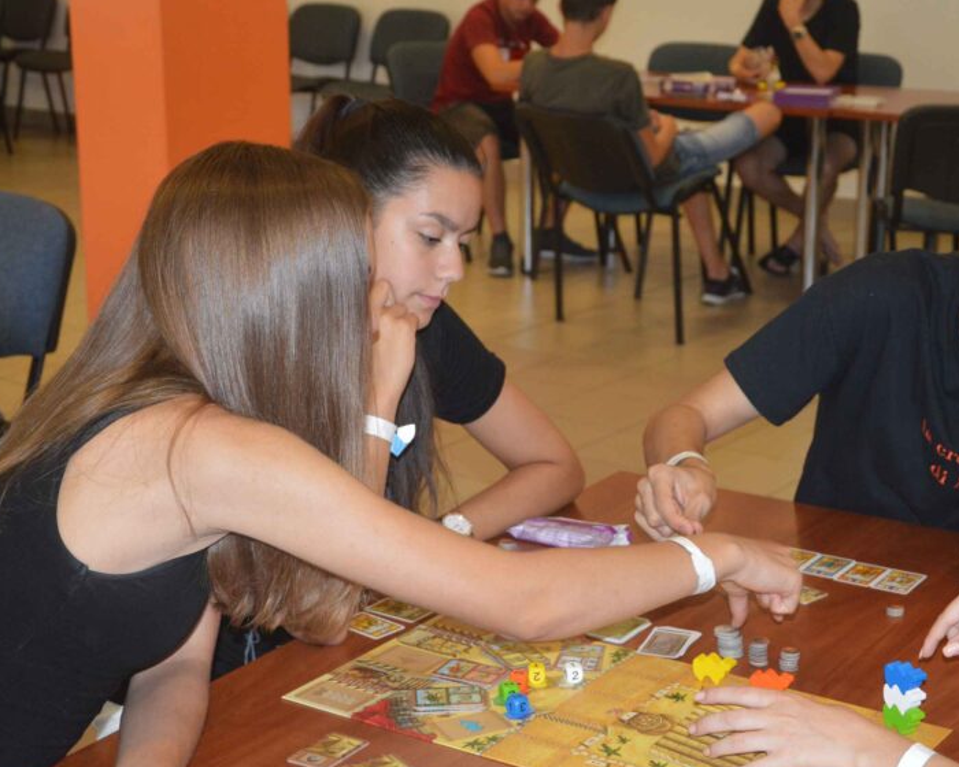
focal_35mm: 70
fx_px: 1987
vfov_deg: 21.8
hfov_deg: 27.1
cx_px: 592
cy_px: 346
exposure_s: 1/60
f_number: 4.2
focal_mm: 34
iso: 1000
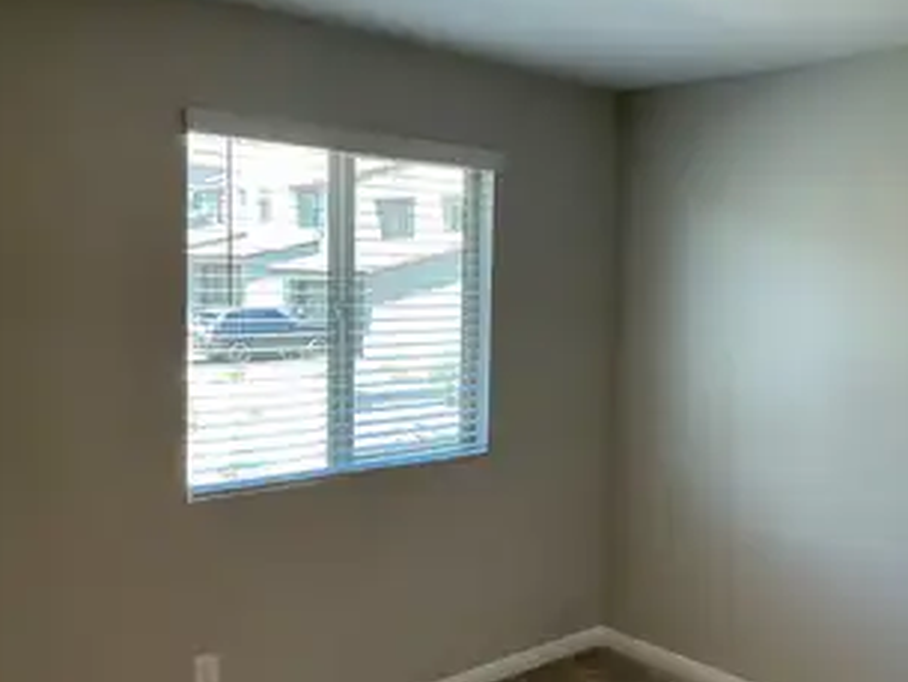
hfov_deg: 48.4
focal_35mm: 38
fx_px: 997
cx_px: 575
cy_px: 366
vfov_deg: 37.7
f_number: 1.8
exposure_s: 1/60
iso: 50
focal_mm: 3
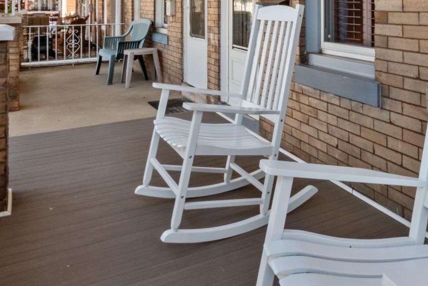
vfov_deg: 34.0
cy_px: 7
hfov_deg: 52.0
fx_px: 428
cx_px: 288
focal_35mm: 36
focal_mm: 10
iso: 200
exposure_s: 1/25
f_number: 11
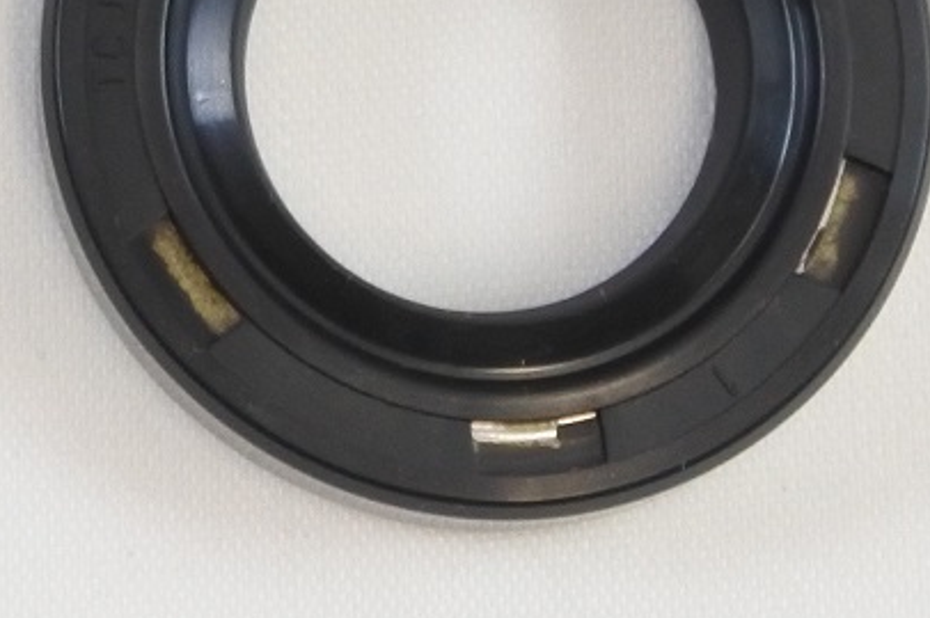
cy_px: -605
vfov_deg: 5.6
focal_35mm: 239
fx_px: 6169
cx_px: -294
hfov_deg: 8.5
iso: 560
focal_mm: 20.6
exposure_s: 1/125
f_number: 4.8
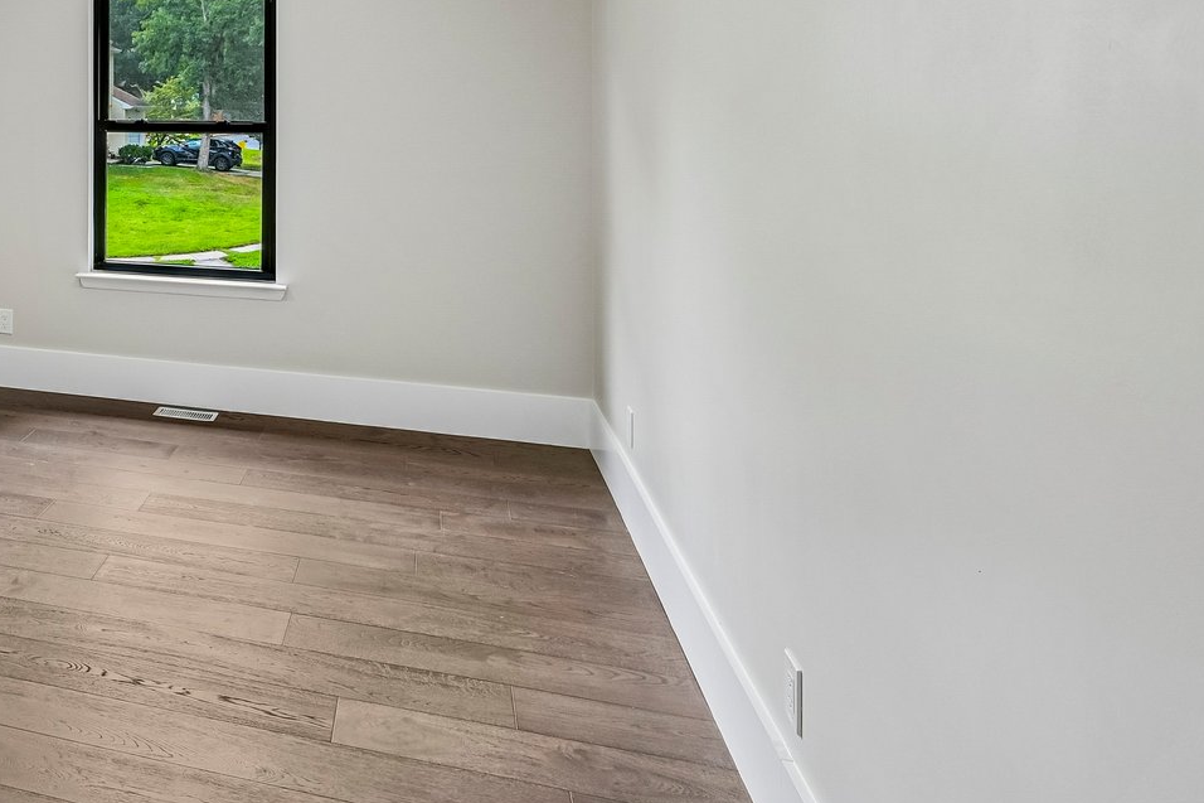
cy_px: 105
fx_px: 1003
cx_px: 68
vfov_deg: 40.8
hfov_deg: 52.4
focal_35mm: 30
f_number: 8
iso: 400
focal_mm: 14
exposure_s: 1/15
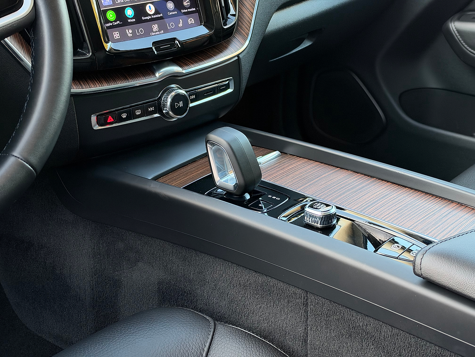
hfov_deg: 39.7
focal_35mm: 48
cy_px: 178
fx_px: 659
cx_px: 238
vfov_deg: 30.3
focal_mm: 6.93
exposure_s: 1/60
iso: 200
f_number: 1.8
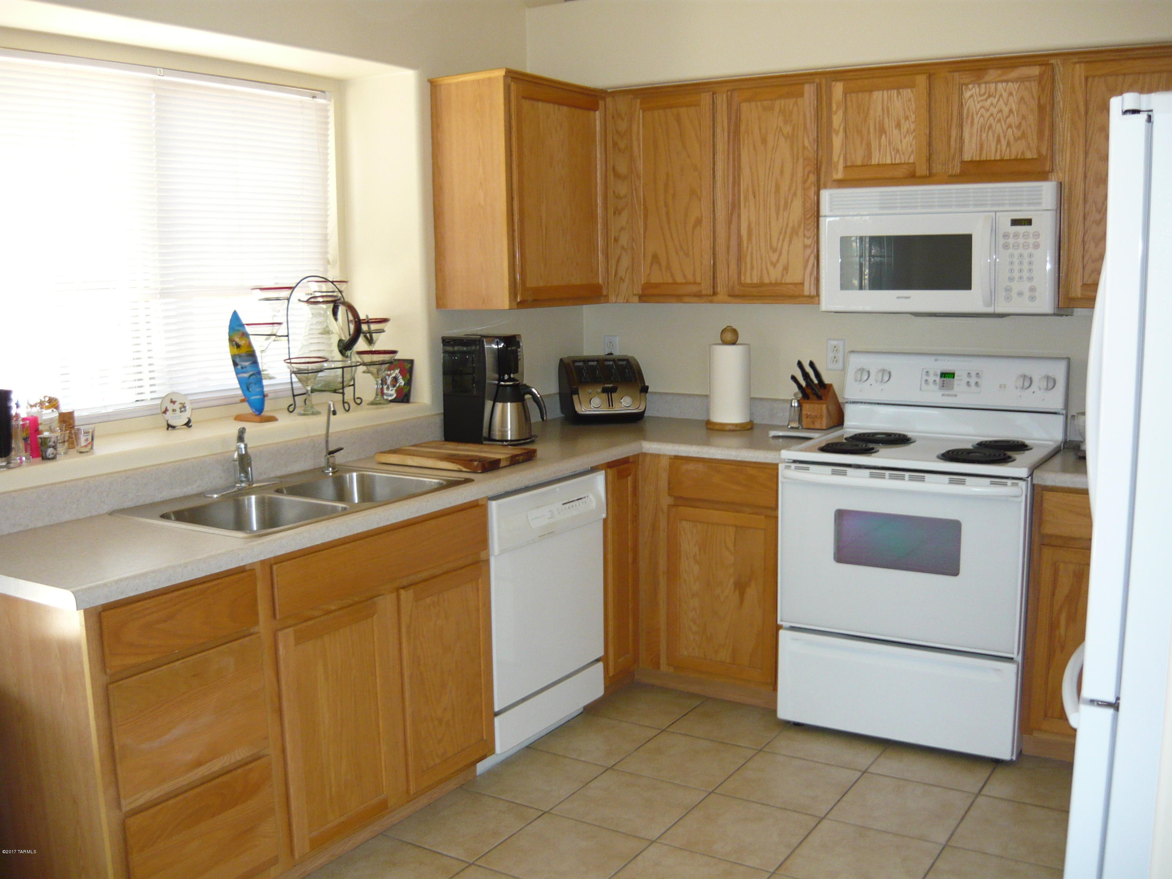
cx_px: 586
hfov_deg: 55.4
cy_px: 440
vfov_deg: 42.9
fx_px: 1117
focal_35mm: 33
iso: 160
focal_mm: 5.5
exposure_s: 1/30
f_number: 2.8
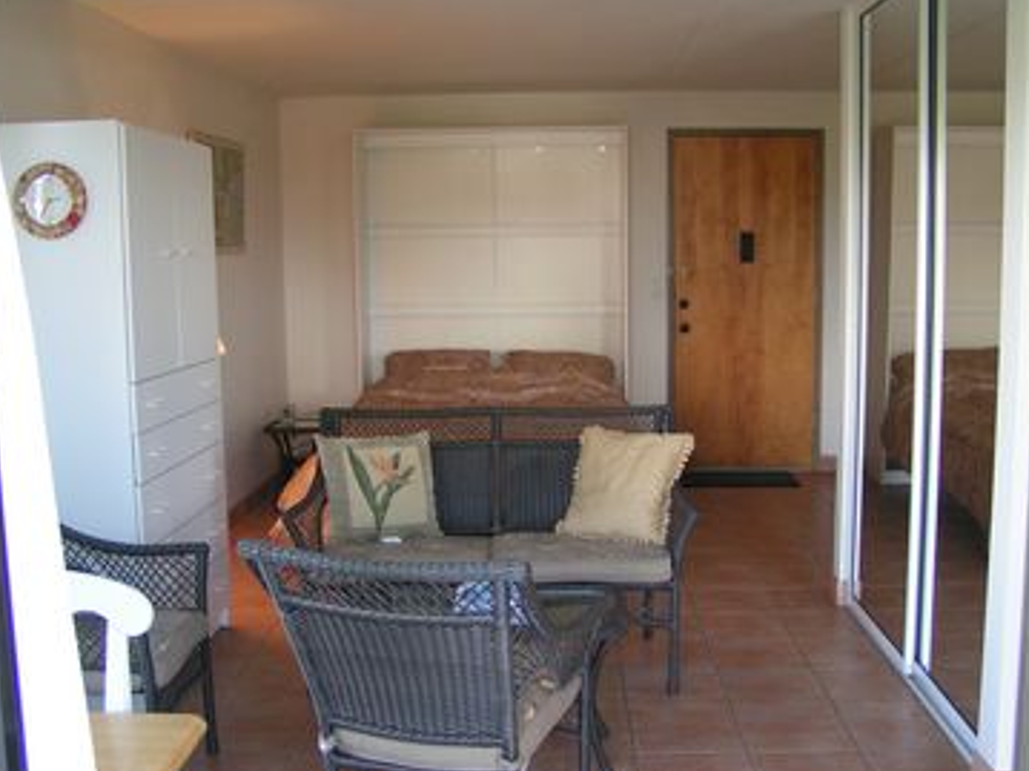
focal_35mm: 39
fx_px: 1159
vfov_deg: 36.8
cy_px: 384
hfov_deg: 47.9
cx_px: 513
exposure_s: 1/40
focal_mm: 5.8
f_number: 2.8
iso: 125
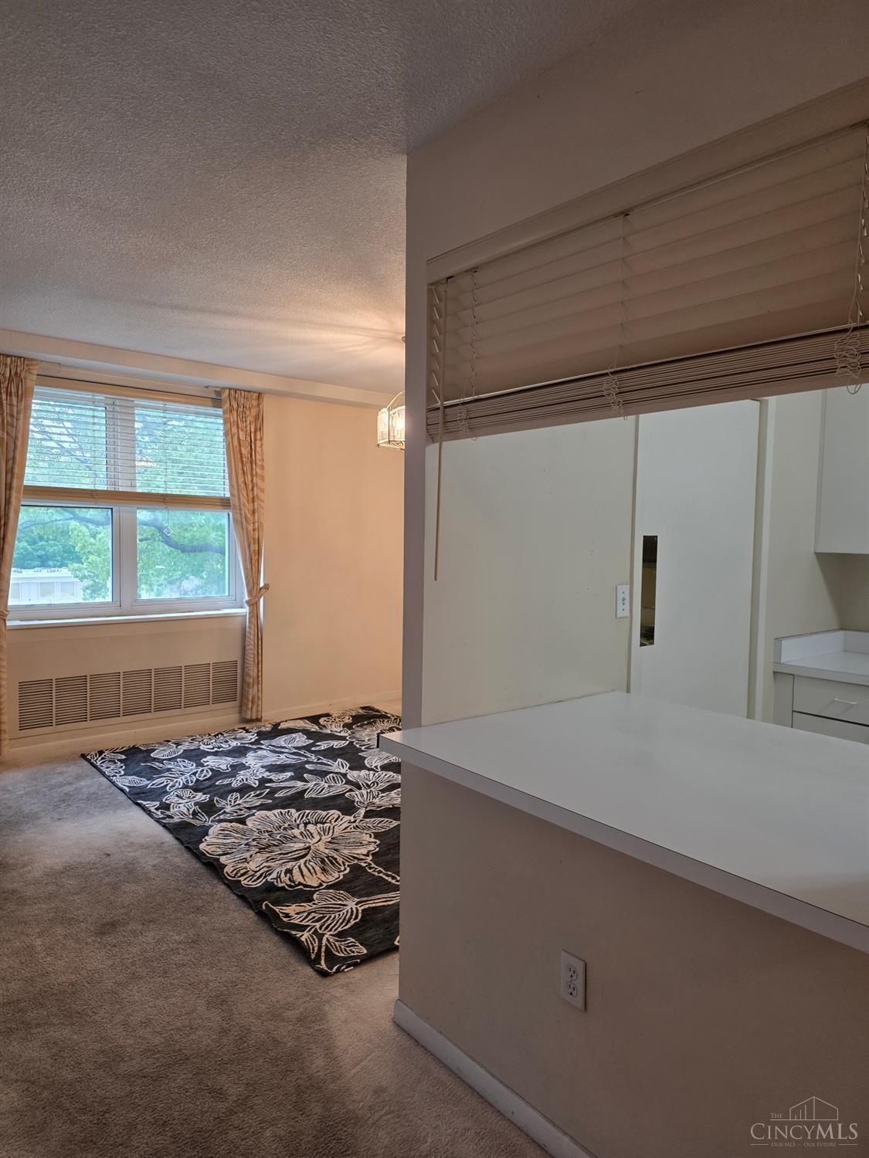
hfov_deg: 58.9
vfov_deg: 73.9
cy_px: 579
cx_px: 434
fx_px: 770
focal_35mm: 23
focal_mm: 6.3
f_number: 1.7
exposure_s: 1/120
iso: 250
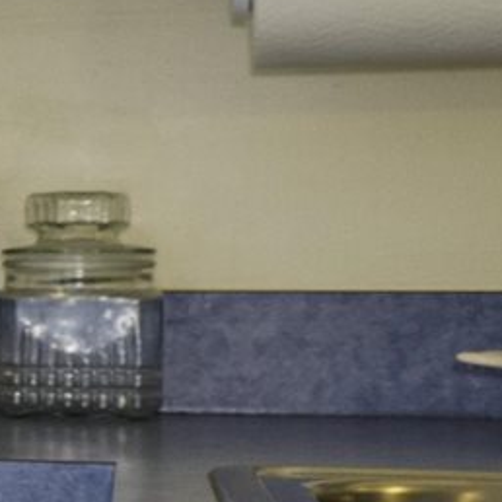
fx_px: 2741
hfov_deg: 6.5
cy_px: 473
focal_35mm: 167
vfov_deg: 10.4
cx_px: -1913
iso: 400
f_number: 4
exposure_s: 1/6
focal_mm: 11
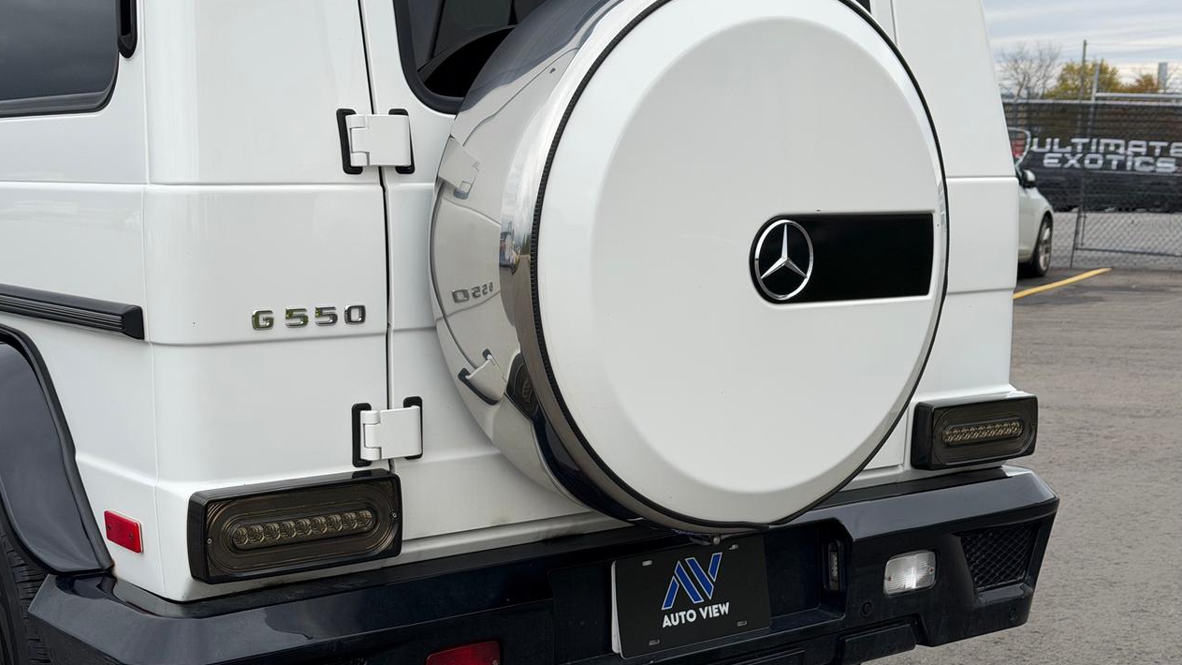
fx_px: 1661
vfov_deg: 22.6
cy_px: 403
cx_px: 590
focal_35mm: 53
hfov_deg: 39.2
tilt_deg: -6.6
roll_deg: +1.0
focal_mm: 6.76
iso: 64
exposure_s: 1/1980
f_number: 1.78
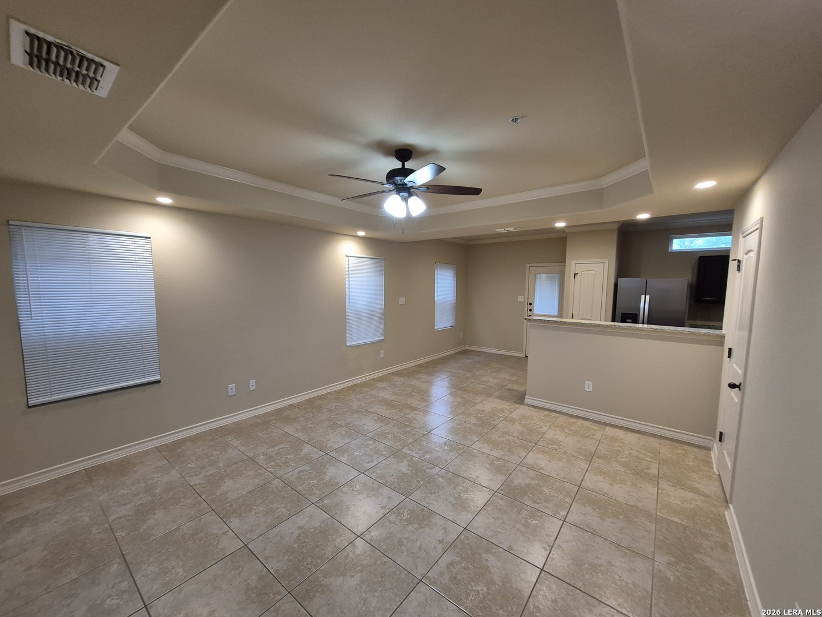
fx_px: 309
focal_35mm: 13
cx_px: 411
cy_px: 308
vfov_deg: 89.9
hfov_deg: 106.2
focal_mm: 1.74
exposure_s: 1/60
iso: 200
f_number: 2.2
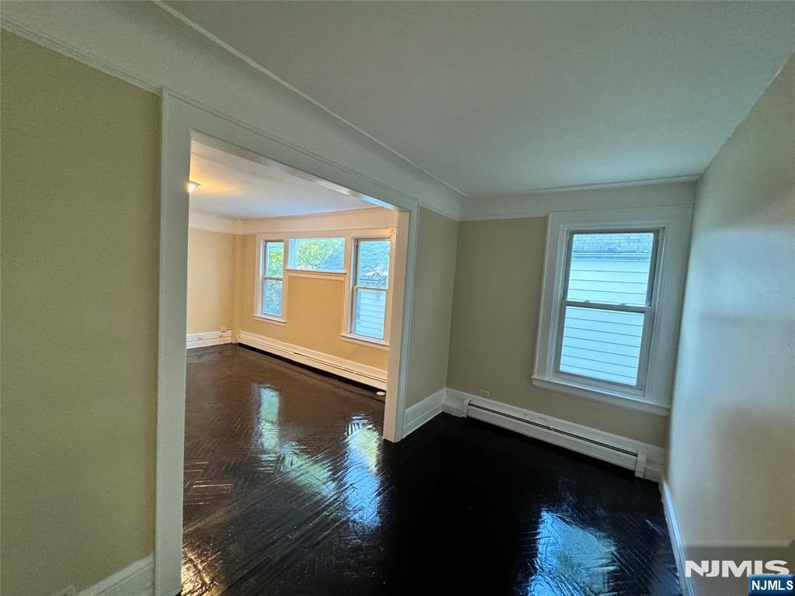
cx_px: 398
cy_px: 298
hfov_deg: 102.1
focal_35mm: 14
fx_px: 322
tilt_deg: -2.2
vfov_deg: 85.7
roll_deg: -1.5
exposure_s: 1/60
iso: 500
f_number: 2.2
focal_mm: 2.22
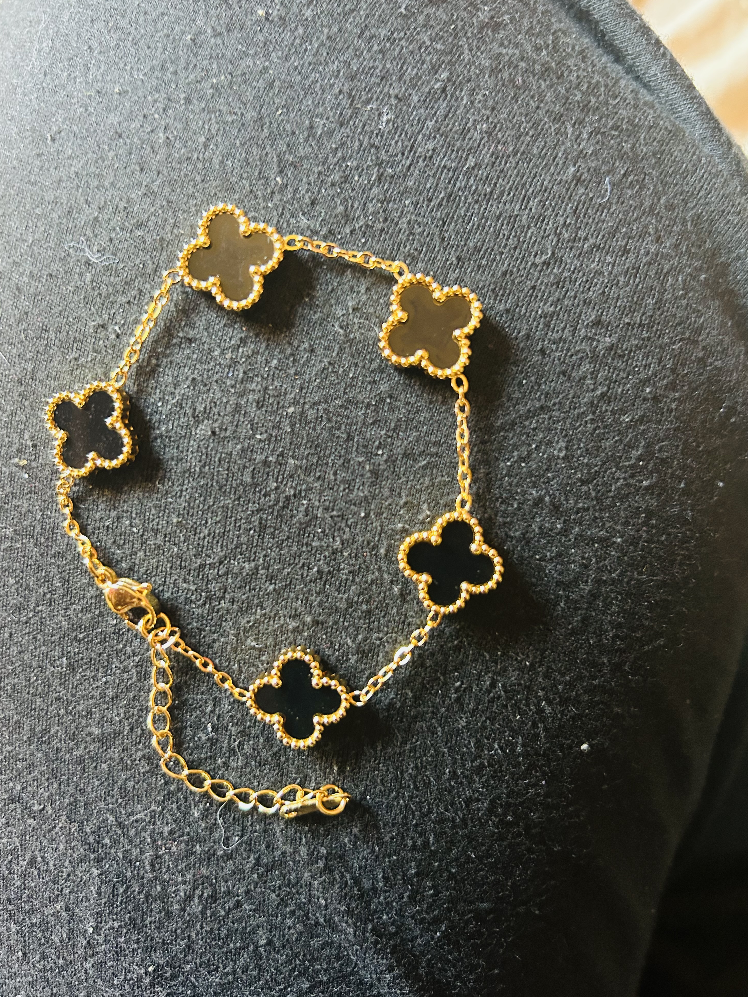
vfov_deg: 65.3
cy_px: 488
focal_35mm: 27
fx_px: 778
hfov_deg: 51.3
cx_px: 362
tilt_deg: -86.3
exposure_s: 1/40
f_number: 1.5
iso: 640
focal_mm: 5.7
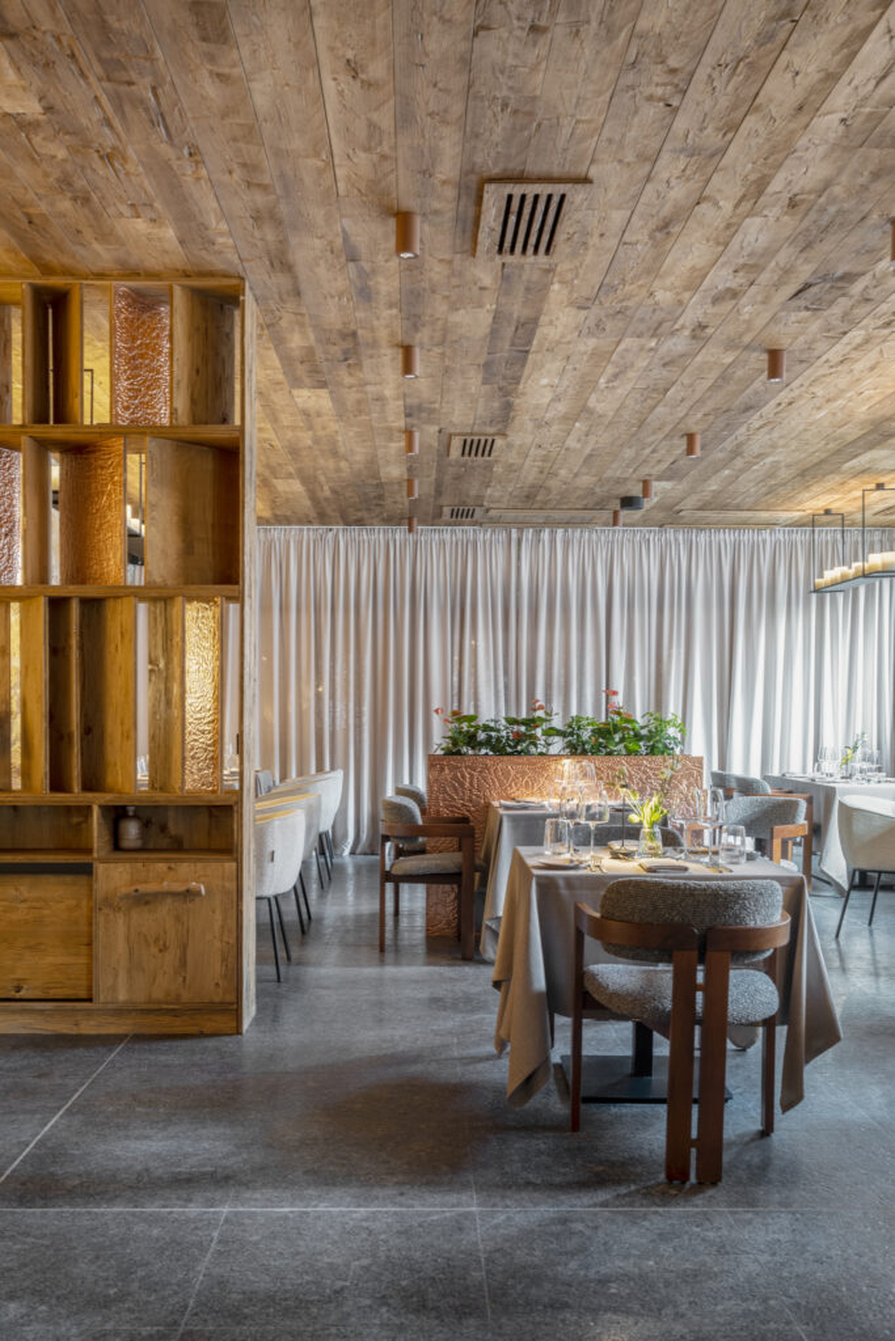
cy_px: 670
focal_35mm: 34
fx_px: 1267
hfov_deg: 38.9
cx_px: 448
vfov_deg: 55.8
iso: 200
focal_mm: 34
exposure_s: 2
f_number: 8
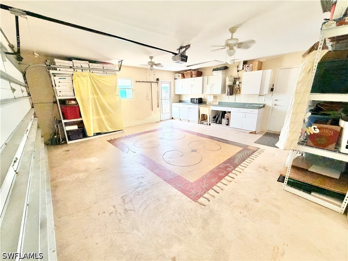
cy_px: 130
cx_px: 174
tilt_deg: -15.3
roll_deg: +1.4
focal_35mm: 14
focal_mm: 2.22
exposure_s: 1/60
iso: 400
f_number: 2.2
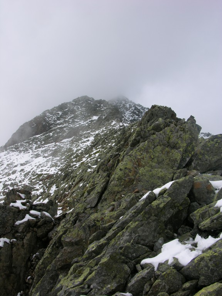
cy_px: 148
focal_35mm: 35
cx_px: 111
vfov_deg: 52.6
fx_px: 299
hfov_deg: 40.7
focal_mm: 8.9
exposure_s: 1/328
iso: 50
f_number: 6.3
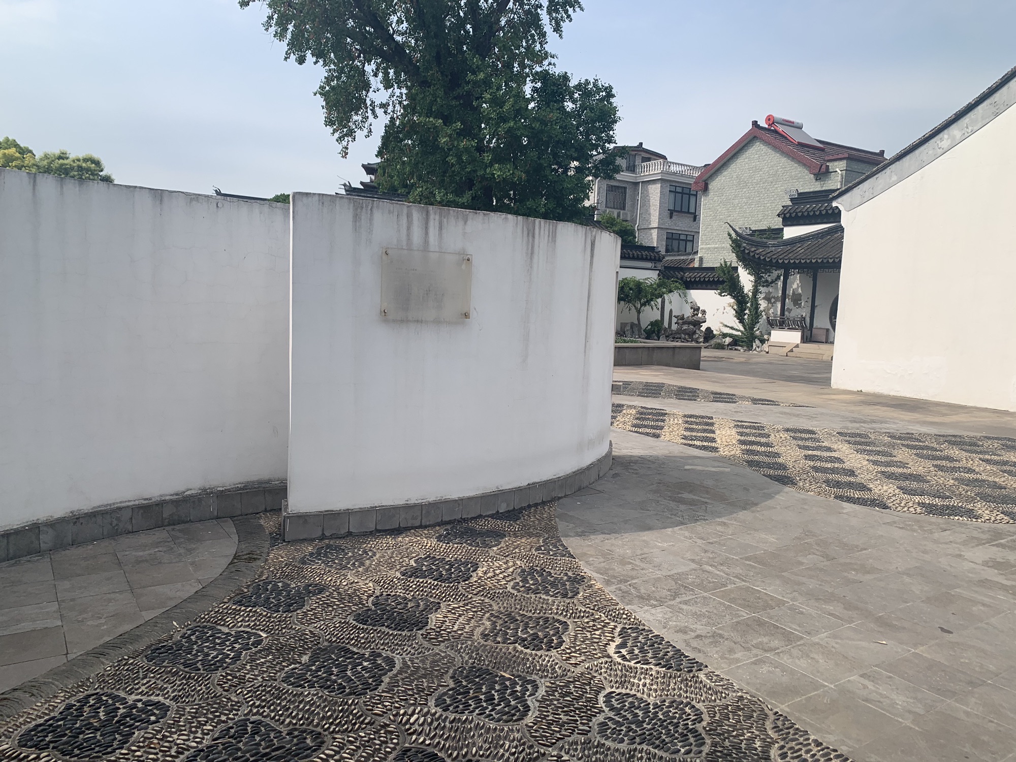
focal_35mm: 26
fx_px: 763
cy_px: 381
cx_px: 508
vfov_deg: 53.1
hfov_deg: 67.3
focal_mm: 4.25
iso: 25
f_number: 1.8
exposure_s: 1/2481
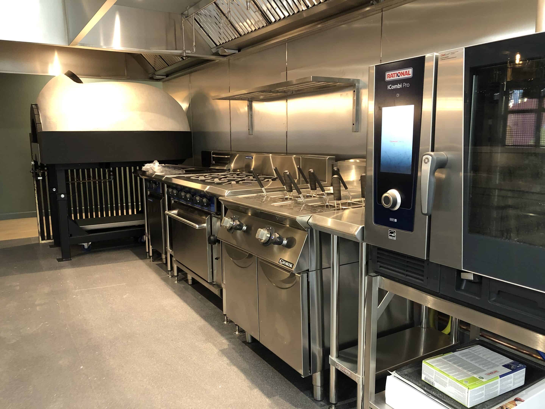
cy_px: 204
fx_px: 441
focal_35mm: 28
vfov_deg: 49.7
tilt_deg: -9.3
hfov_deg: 63.4
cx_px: 272
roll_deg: +0.4
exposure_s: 1/11
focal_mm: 3.99
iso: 100
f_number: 1.8
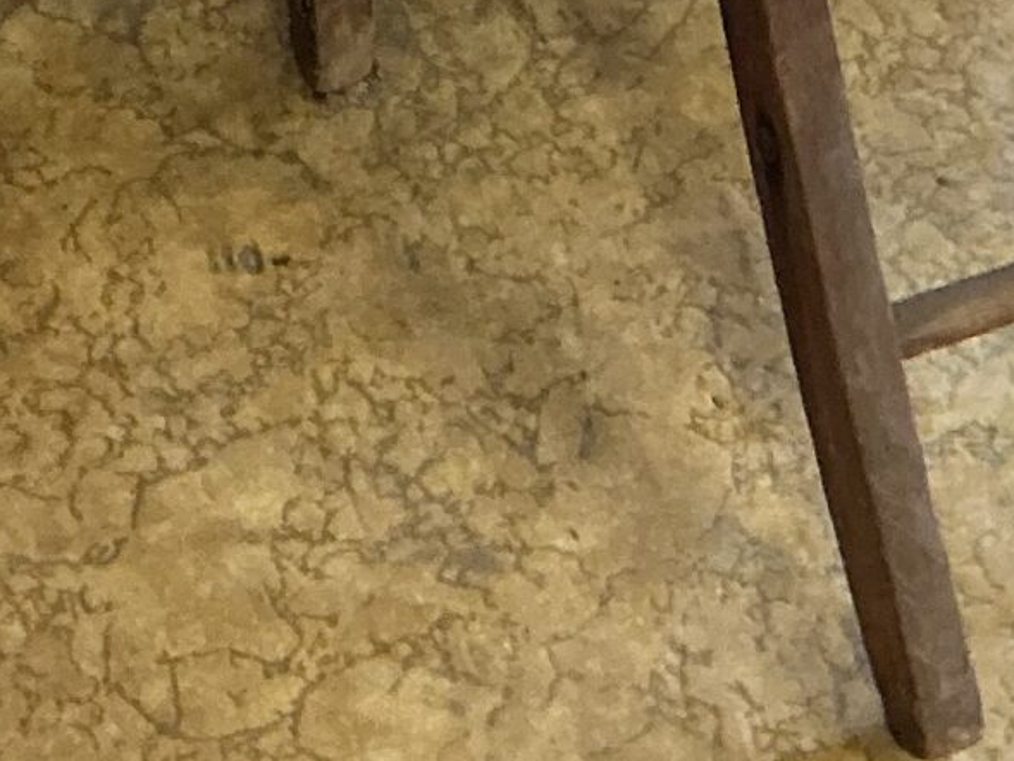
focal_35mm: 126
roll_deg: -4.5
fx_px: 3692
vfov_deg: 10.7
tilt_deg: -34.3
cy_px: -823
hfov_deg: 15.6
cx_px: 398
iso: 100
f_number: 1.8
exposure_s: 1/60
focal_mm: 3
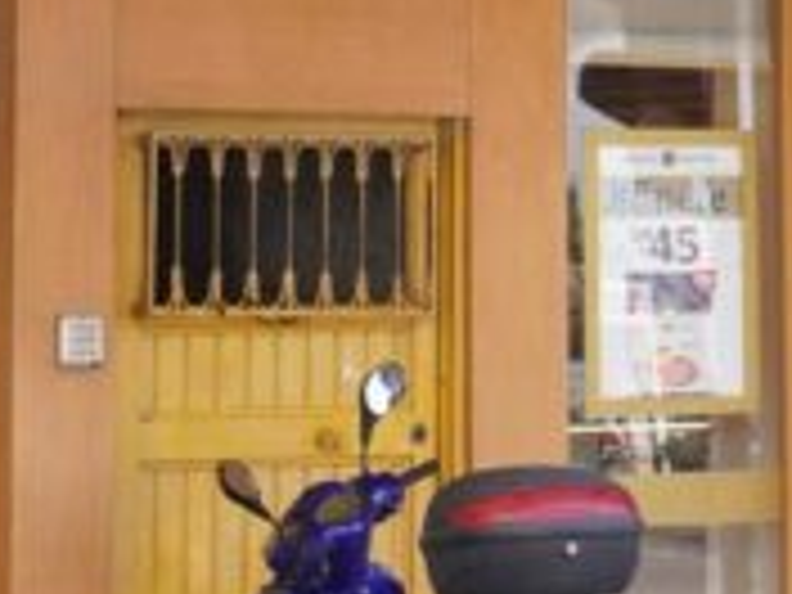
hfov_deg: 9.4
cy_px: -56
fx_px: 4599
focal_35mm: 201
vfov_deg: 7.3
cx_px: 1449
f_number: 10
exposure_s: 1/100
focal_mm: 36
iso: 500
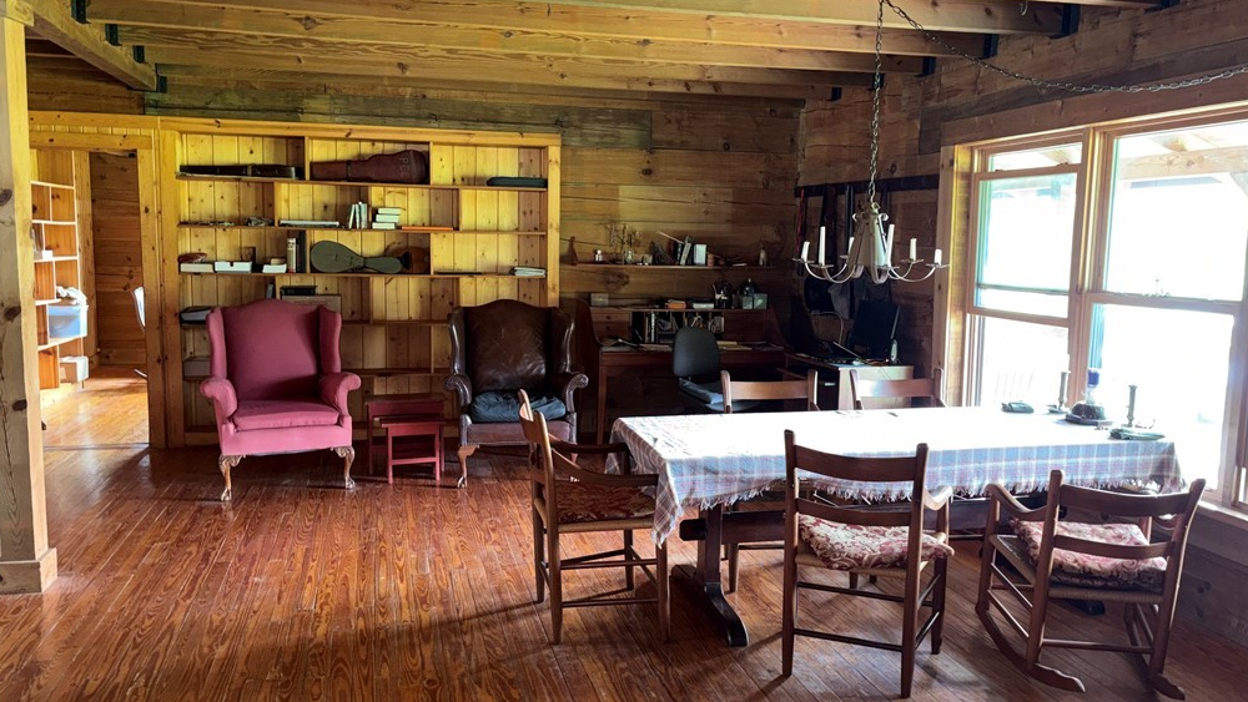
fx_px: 960
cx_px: 624
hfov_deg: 66.1
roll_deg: -0.6
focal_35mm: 29
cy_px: 353
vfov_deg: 40.2
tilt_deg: -7.1
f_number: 1.6
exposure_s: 1/7
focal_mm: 5.96
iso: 160
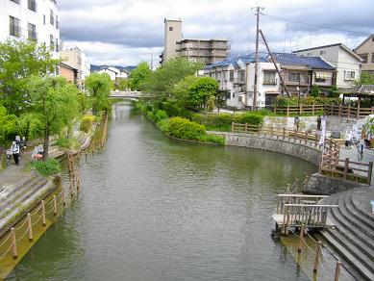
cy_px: 140
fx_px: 346
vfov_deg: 44.2
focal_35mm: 32
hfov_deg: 56.8
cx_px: 187
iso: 100
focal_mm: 5.7
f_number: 5.5
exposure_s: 1/200
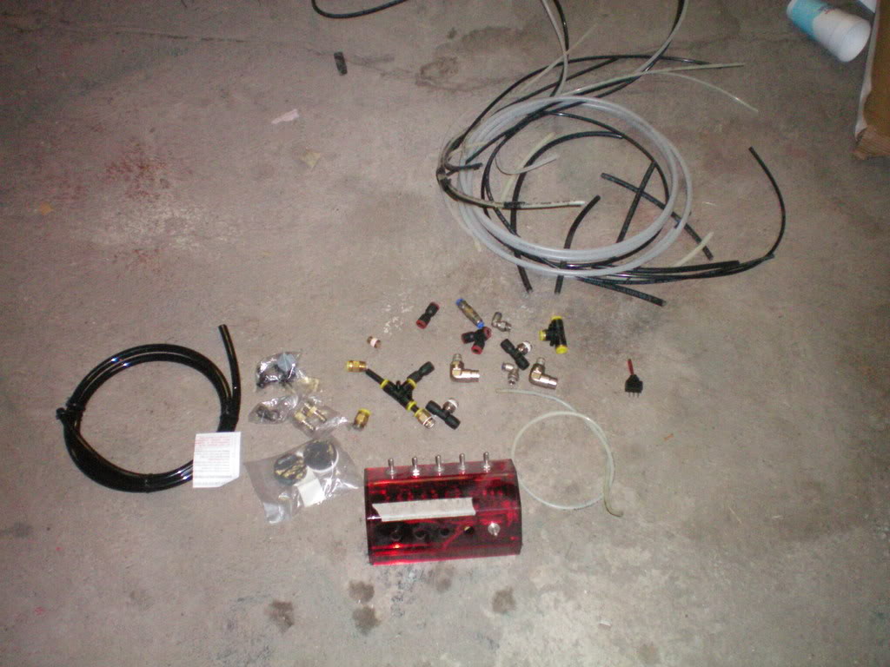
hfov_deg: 49.0
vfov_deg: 37.7
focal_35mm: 38
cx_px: 445
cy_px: 334
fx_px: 977
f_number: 3.1
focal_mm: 6.3
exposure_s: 1/60
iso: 400
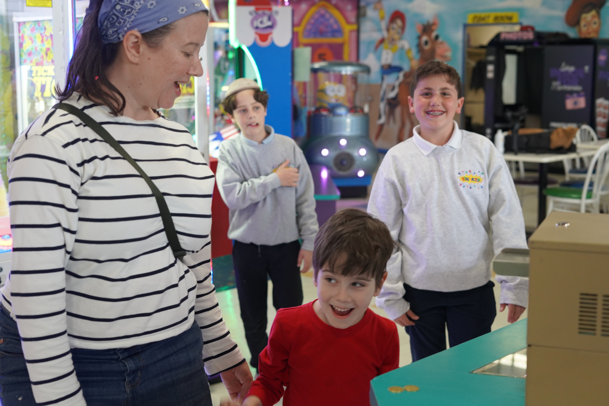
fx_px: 846
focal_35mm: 50
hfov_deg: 39.6
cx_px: 304
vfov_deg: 27.0
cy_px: 203
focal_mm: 50
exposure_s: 1/160
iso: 2000
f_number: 4
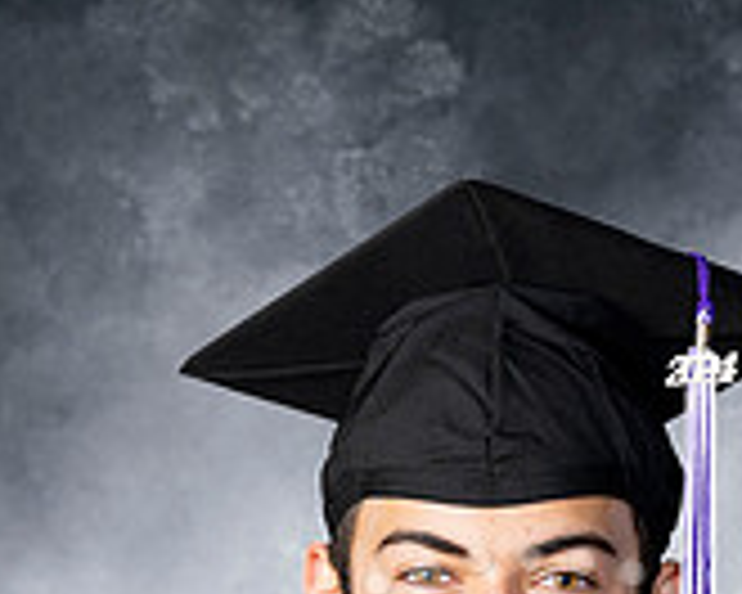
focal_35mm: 200
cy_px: 963
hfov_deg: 9.6
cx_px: 522
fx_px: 4392
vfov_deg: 7.6
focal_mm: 78
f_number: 9
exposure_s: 1/160
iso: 250
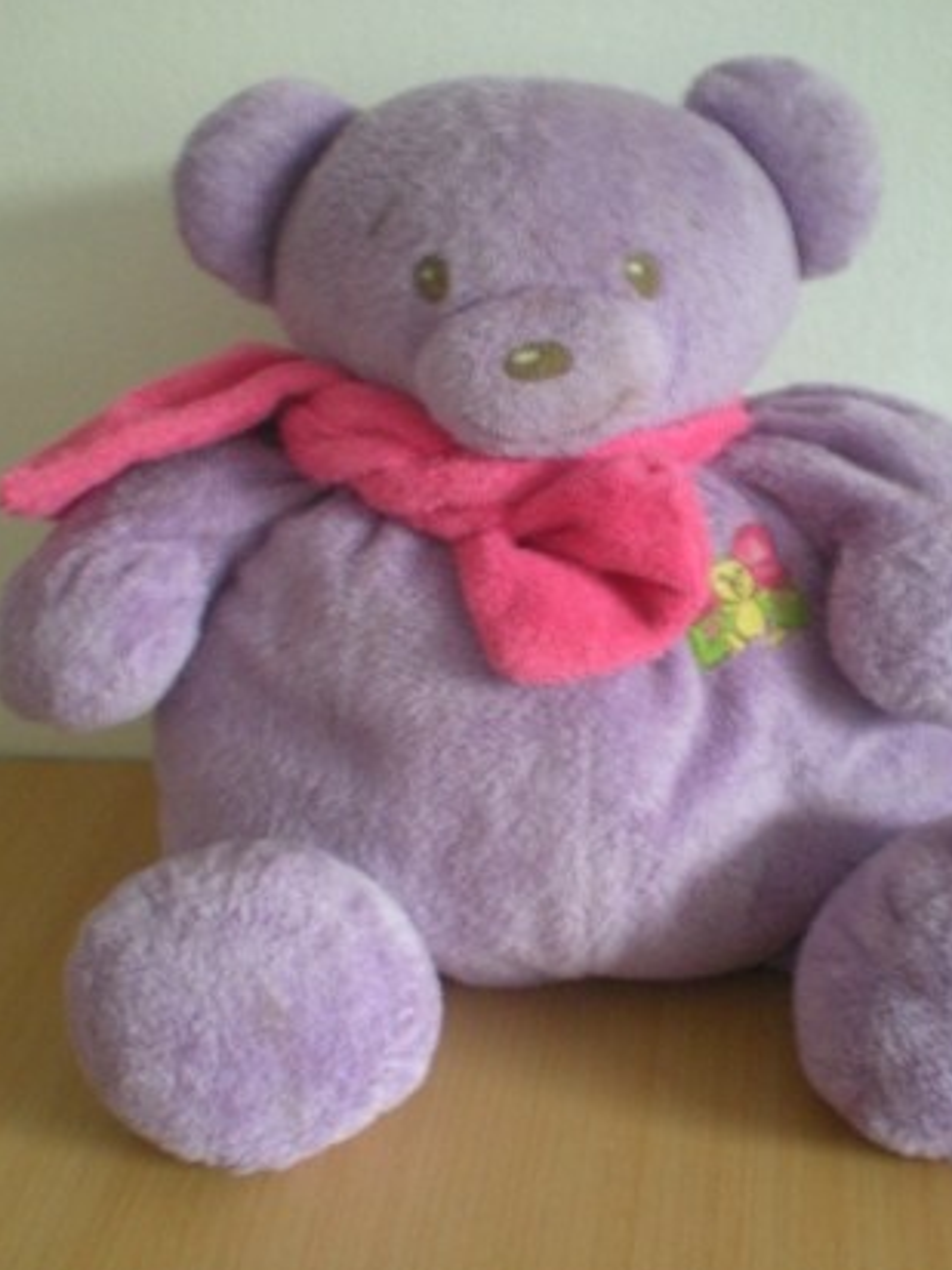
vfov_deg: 39.7
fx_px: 1760
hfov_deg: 30.2
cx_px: 545
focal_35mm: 48
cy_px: 638
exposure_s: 1/8
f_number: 3.1
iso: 421
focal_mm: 6.3
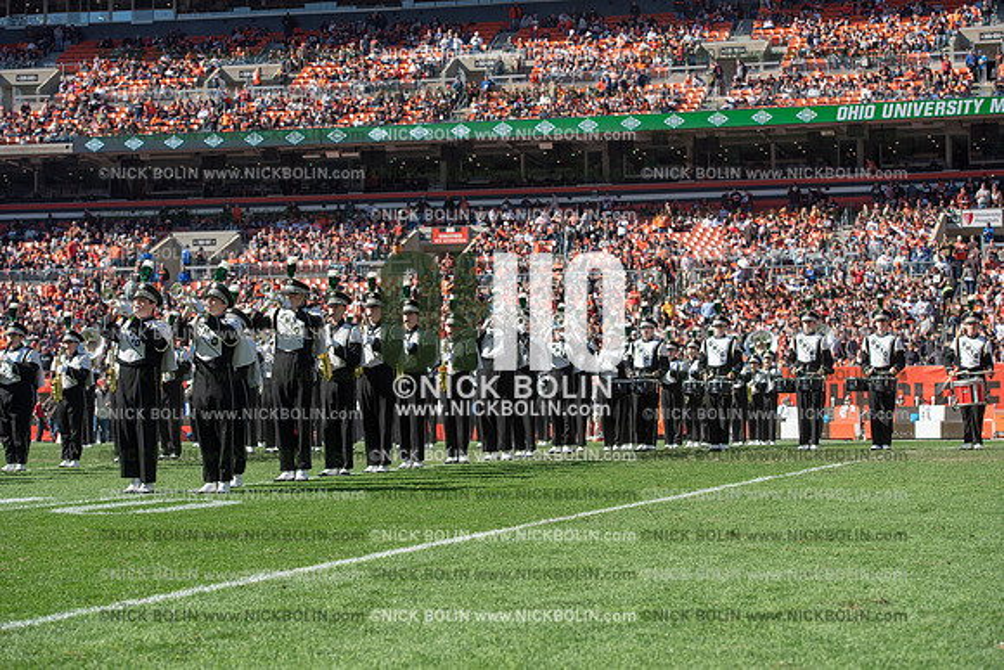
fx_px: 1953
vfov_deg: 19.5
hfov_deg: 28.8
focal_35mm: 70
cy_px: 335
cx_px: 502
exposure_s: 1/2500
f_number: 5
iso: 400
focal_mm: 70
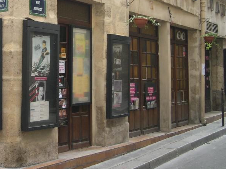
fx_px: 431
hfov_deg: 28.7
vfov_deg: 21.9
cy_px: 26
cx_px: 41
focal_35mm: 66
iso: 100
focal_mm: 8
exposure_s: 1/73.5
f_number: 2.8
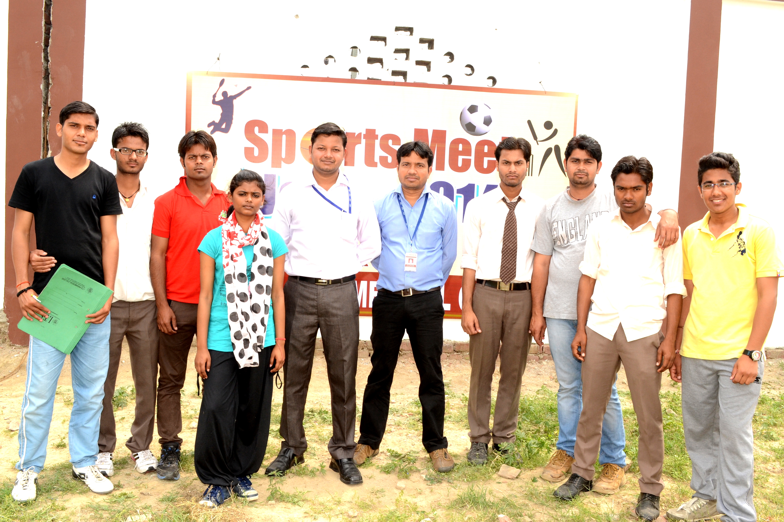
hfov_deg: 53.1
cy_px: 261
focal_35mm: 36
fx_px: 784
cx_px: 392
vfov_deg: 36.9
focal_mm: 24
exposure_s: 1/200
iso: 400
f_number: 11
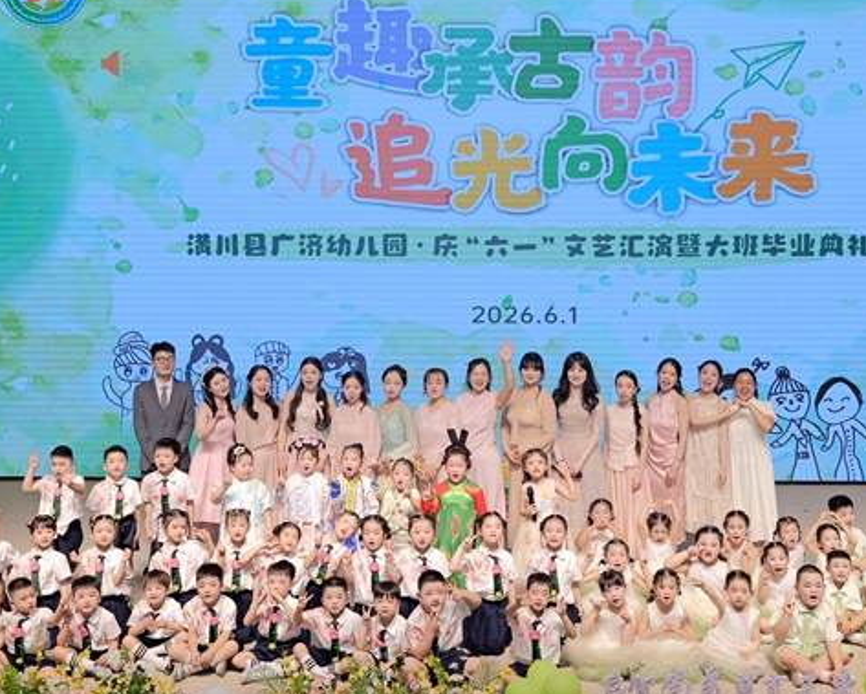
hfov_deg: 40.3
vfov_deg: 32.7
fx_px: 1180
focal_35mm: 46
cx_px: 452
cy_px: 285
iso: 400
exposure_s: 1/320
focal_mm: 29
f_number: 5
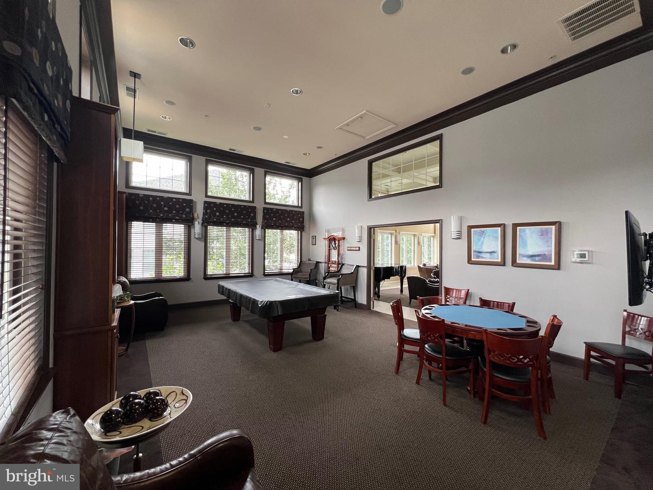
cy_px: 245
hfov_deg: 106.2
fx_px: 245
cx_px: 326
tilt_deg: -0.1
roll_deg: -0.6
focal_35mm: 13
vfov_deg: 89.9
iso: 200
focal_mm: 1.57
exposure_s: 1/99
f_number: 1.8
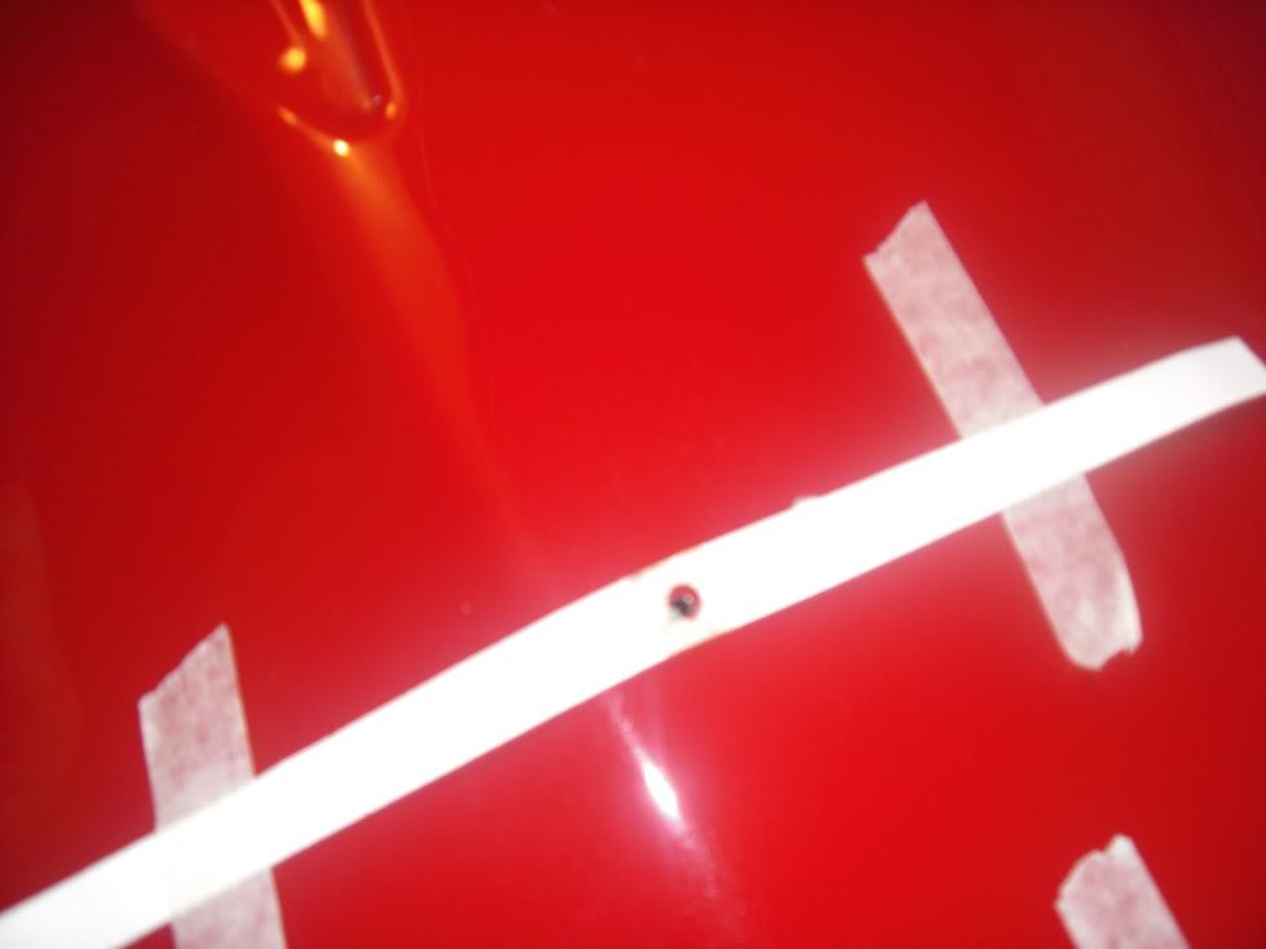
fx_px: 1390
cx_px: 633
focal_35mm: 38
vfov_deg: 37.7
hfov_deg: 49.0
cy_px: 474
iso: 200
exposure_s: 1/30
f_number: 2.7
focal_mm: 6.2
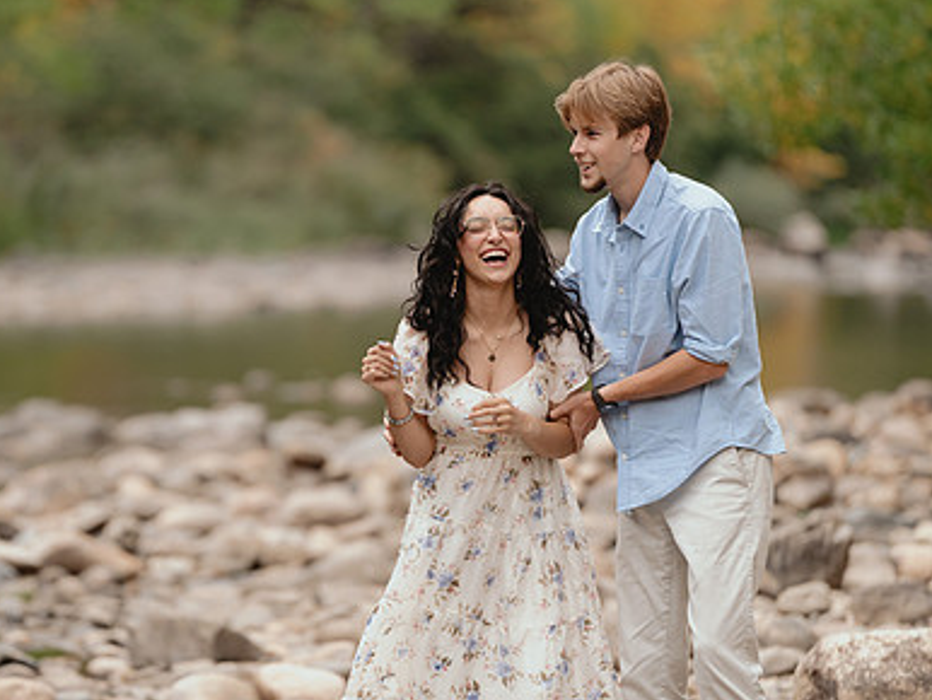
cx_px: 319
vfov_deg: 5.1
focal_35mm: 289
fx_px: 7786
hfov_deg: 6.8
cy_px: 433
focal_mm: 200
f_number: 2.8
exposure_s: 1/250
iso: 250
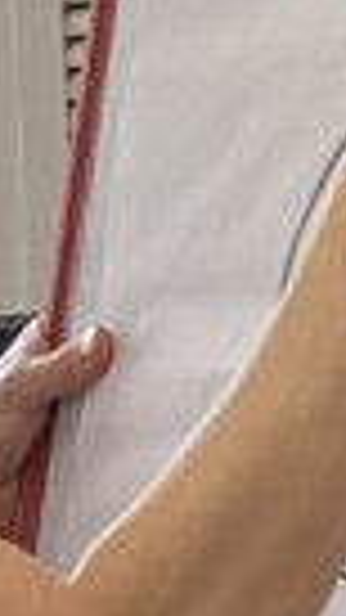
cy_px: 1452
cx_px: -728
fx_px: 4129
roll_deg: +6.7
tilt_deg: -18.3
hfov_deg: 4.6
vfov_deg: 7.9
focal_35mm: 253
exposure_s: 1/120
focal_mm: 3.3
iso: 64
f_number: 2.4
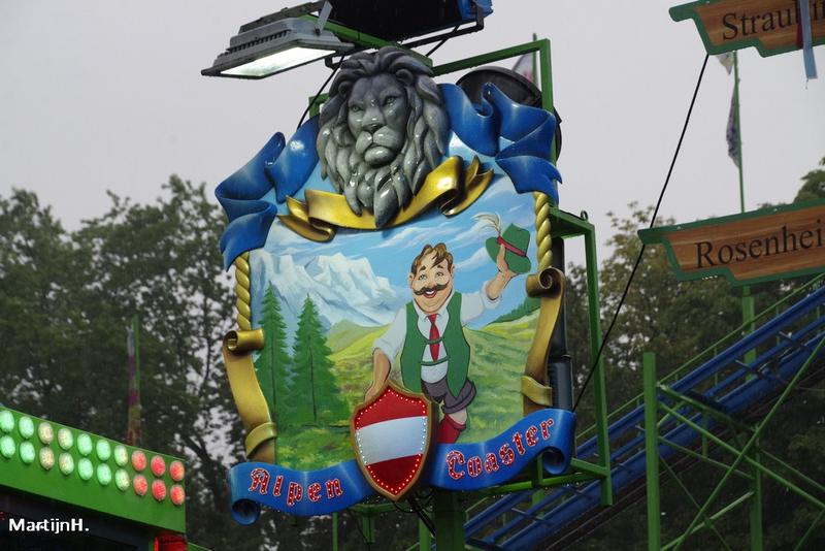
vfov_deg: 9.7
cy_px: 276
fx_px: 3255
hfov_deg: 14.4
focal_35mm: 142
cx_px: 412
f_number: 8
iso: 800
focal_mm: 95
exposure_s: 1/320
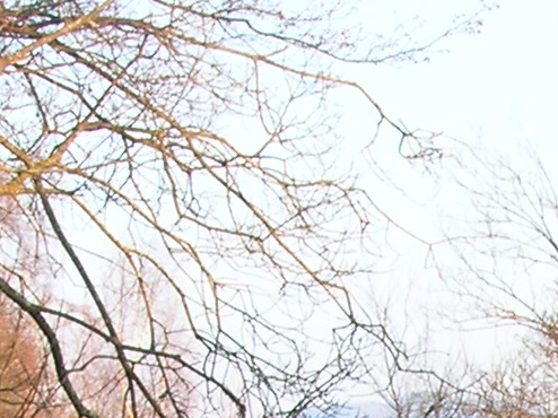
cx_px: 731
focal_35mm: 213
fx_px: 3432
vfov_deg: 6.7
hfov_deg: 9.1
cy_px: 855
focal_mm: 7.7
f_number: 5.4
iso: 50
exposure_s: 1/50.5
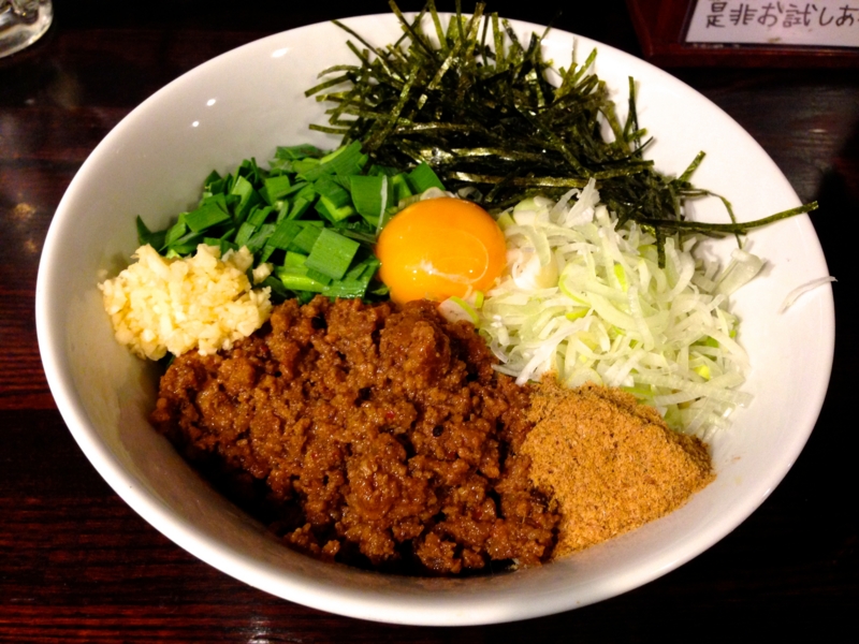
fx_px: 819
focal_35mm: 33
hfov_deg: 55.4
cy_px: 322
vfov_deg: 42.9
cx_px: 430
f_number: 2.4
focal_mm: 4.12
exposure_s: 1/20
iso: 200
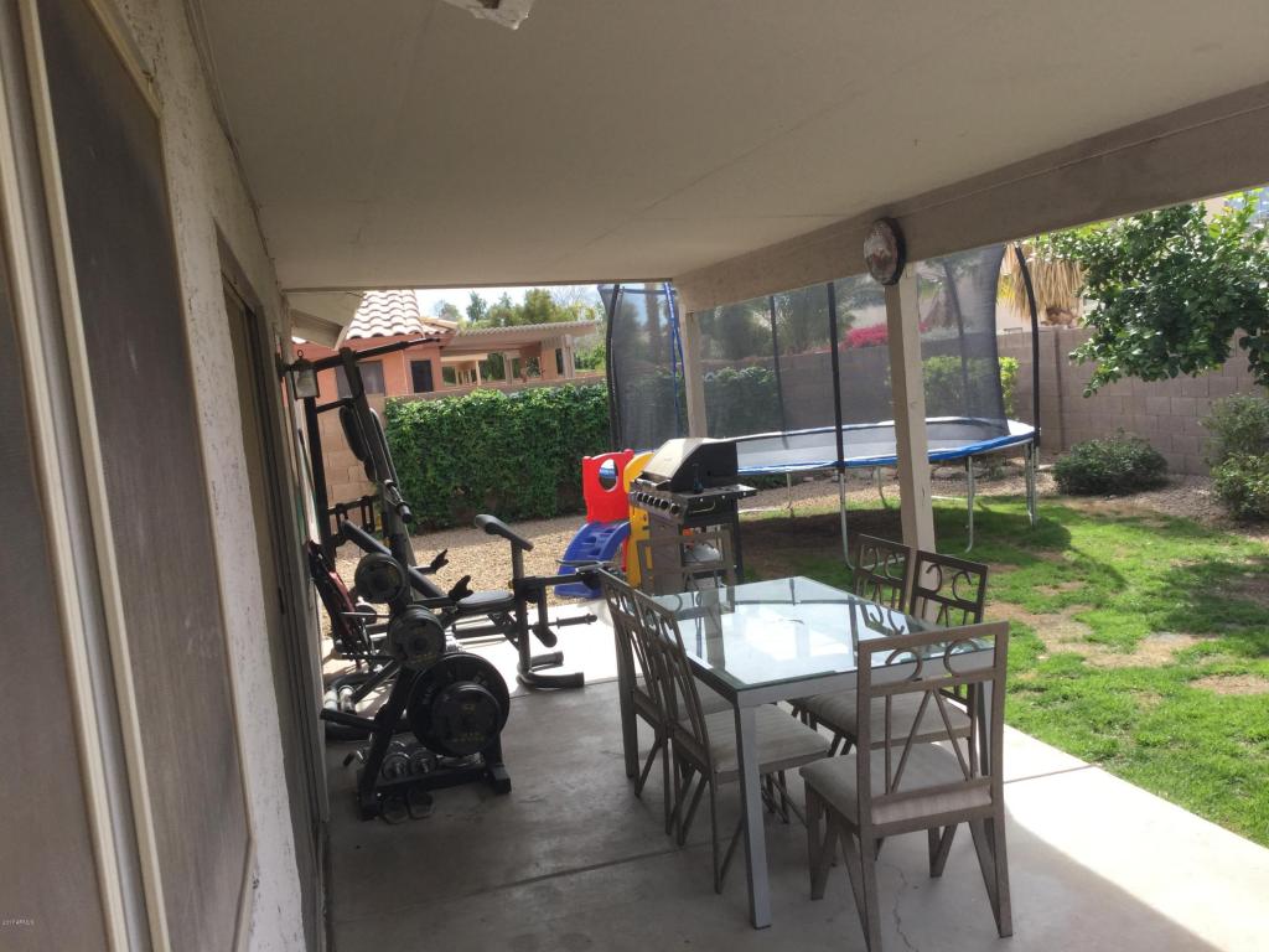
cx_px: 634
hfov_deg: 58.4
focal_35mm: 31
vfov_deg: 45.4
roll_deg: +5.2
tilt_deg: -6.0
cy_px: 476
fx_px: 1136
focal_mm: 3.3
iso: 25
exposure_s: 1/509
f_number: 2.4
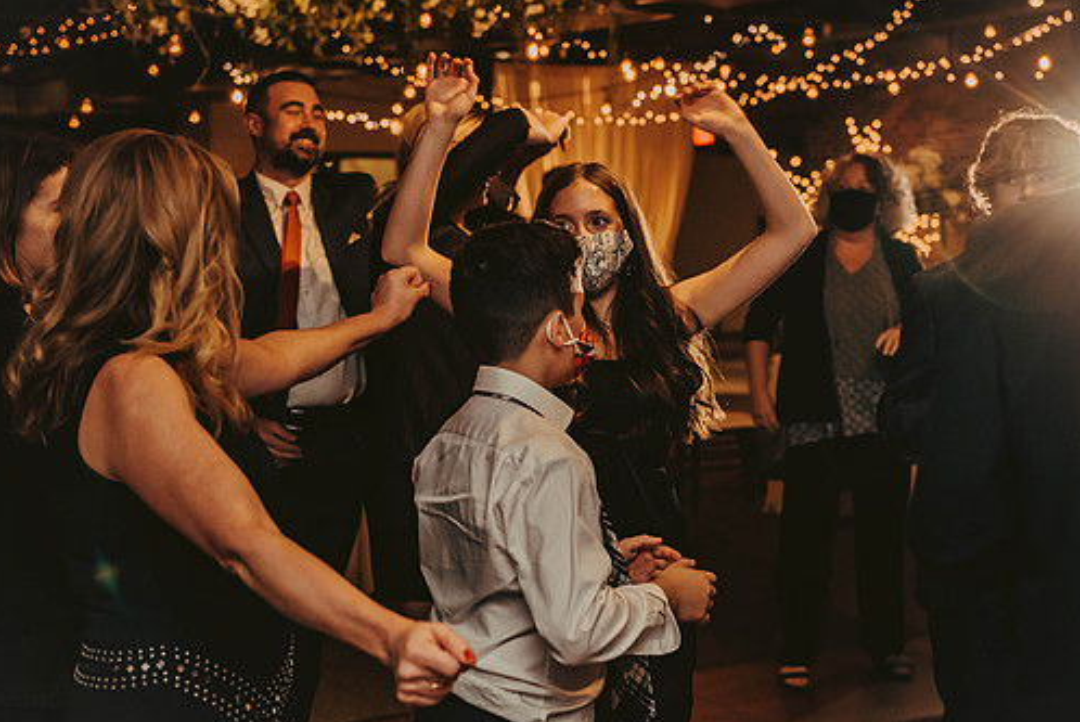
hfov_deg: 31.3
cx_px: 616
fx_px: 1922
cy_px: 365
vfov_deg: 21.3
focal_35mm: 64
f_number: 3.2
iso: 1250
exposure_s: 1/200
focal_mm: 55
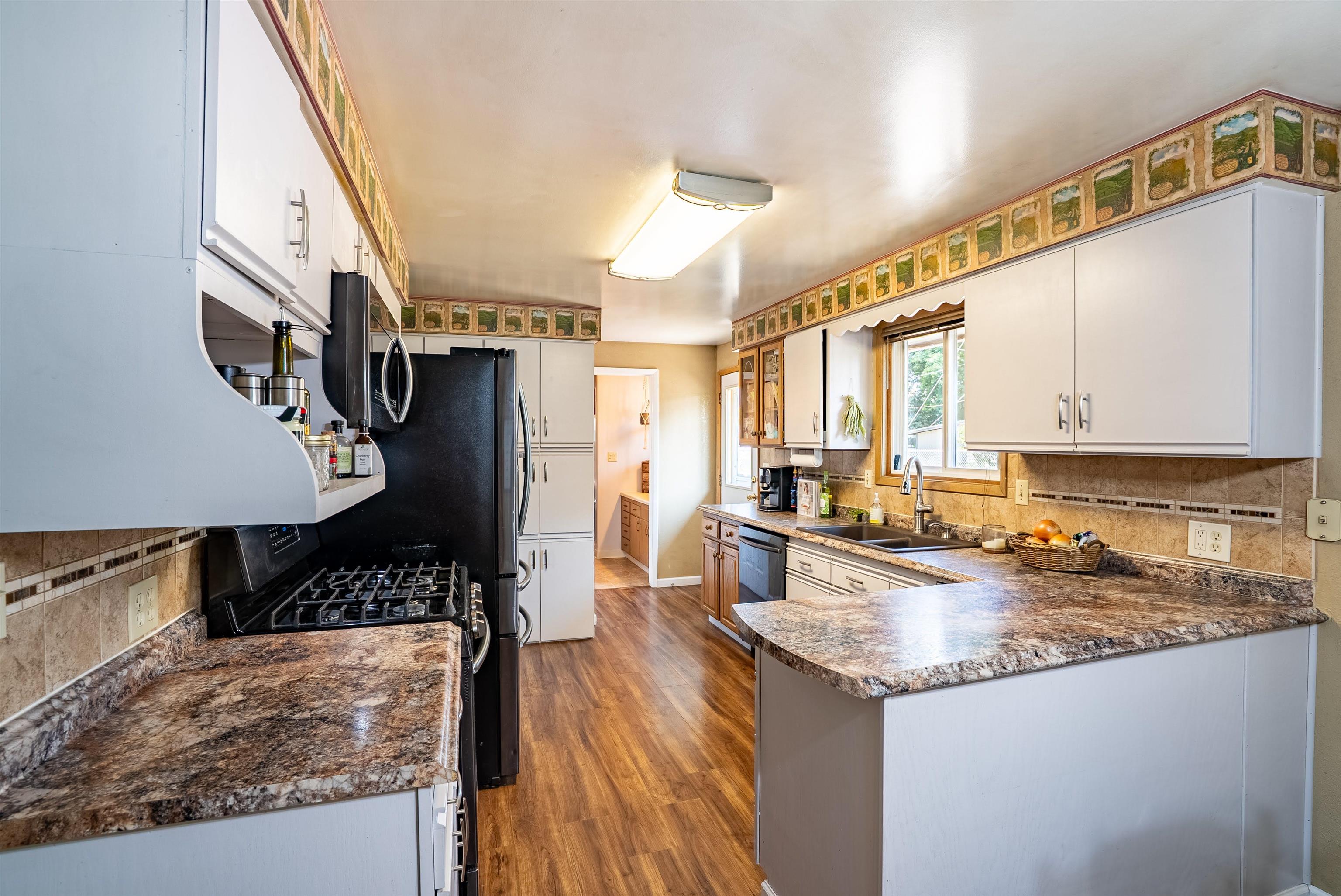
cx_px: 670
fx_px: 596
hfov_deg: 96.7
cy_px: 448
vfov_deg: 73.8
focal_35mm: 16
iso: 200
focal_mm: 16
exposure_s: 1/40
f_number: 8
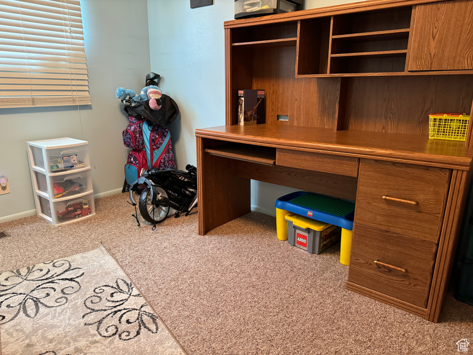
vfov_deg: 56.8
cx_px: 236
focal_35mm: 24
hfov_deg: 71.6
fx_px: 328
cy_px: 178
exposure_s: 1/60
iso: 800
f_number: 1.78
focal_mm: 6.76
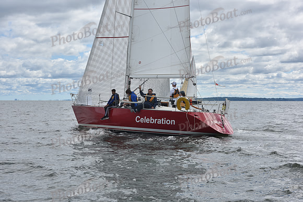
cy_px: 101
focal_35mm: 70
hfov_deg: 28.8
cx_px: 152
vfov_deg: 19.5
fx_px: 589
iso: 250
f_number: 9
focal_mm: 70
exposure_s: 1/800
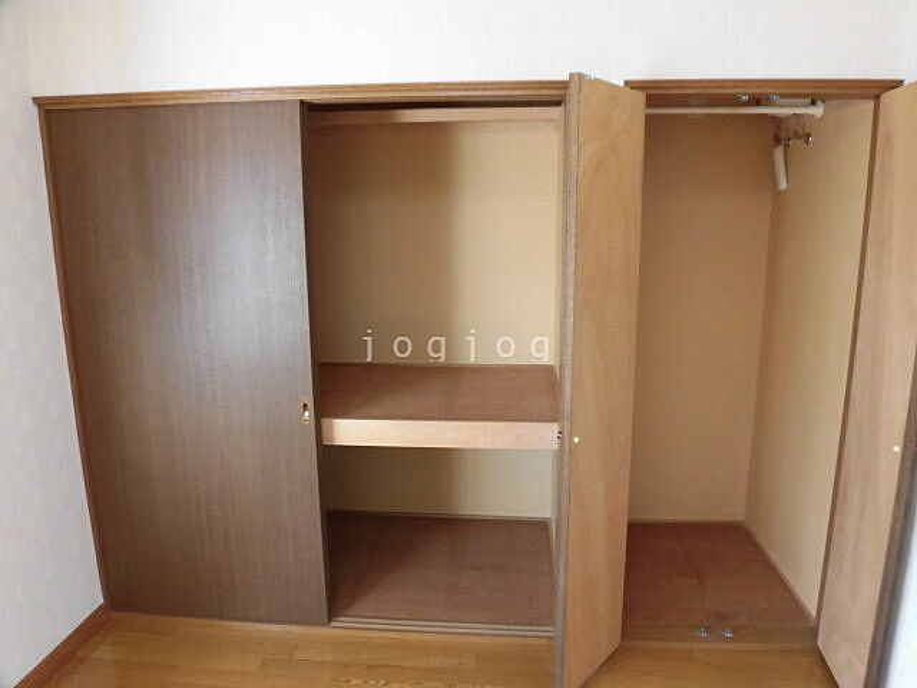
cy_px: 344
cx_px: 458
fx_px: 636
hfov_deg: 71.6
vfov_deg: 56.8
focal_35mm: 24
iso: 250
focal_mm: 4.3
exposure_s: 1/40
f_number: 3.1
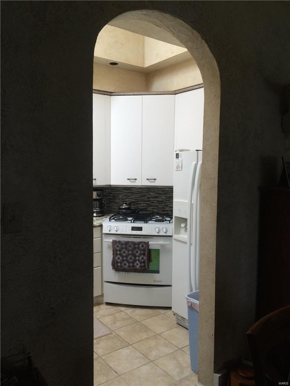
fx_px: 324
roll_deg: +0.5
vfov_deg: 61.7
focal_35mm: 29
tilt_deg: -5.8
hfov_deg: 48.2
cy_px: 193
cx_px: 145
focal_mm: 4.15
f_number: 2.2
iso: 64
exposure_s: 1/120
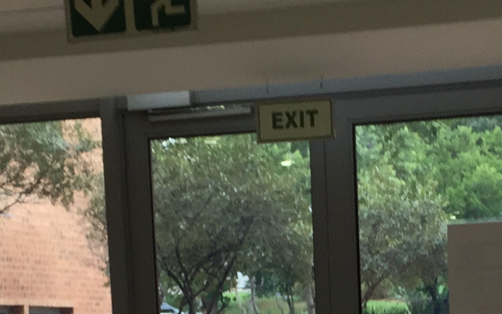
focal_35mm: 106
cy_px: 498
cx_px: 376
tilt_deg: -7.0
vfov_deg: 11.7
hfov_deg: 19.5
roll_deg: +1.6
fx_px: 1450
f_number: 2.2
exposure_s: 1/100
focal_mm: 4.15
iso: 50
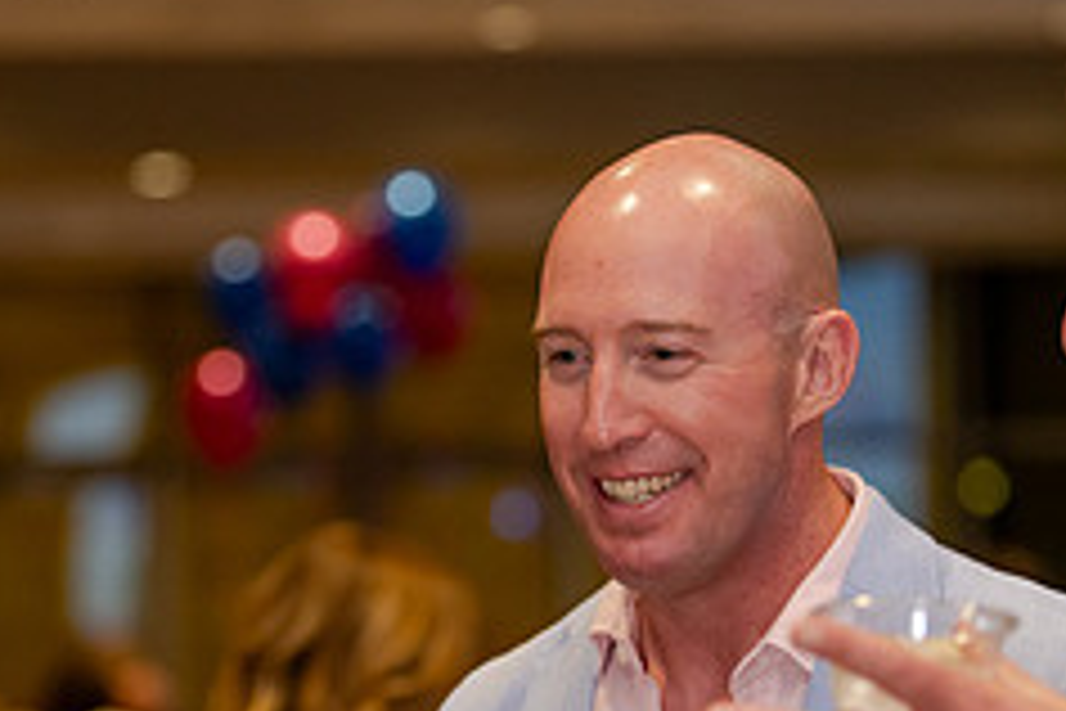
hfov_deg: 8.9
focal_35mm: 232
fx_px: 6869
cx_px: 391
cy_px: 659
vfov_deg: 5.9
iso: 1250
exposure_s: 1/320
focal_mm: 95
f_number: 2.8
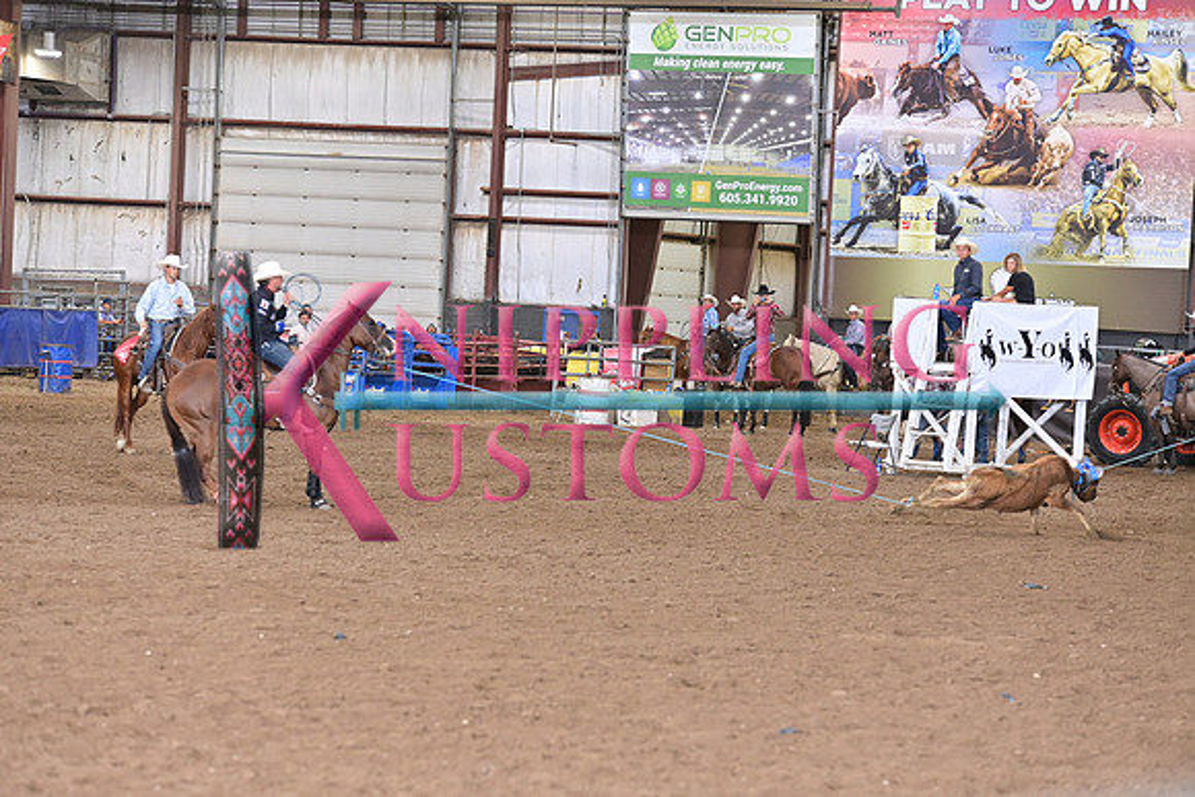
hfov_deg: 14.7
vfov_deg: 9.8
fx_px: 4648
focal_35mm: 140
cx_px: 598
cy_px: 398
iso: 2500
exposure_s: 1/250
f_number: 3.5
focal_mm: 140
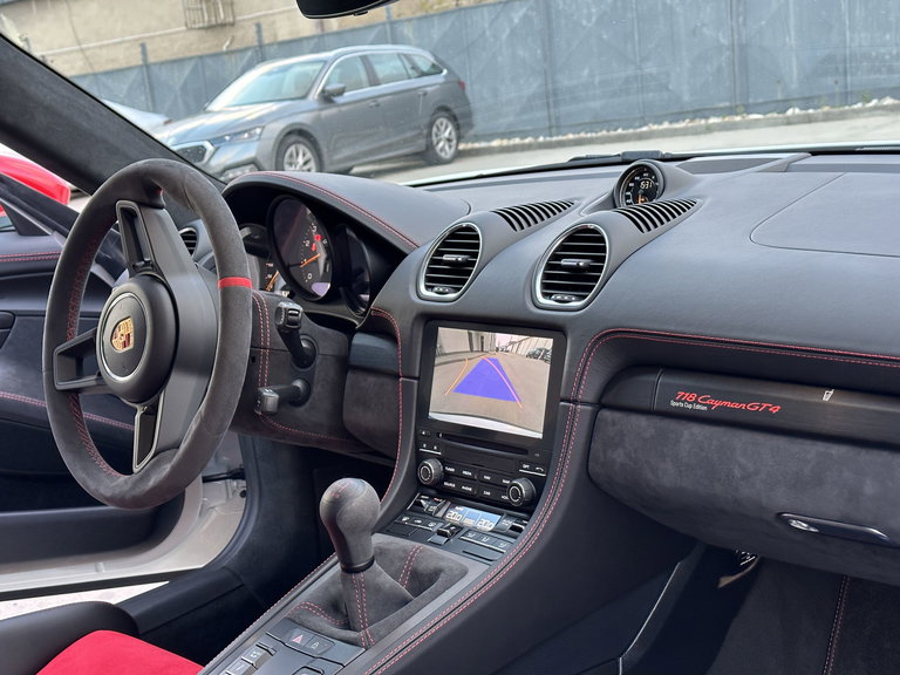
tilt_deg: -10.8
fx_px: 1248
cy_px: 338
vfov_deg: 30.3
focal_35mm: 48
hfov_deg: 39.7
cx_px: 450
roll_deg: +7.2
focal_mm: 6.86
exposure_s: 1/60
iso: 160
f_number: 1.78
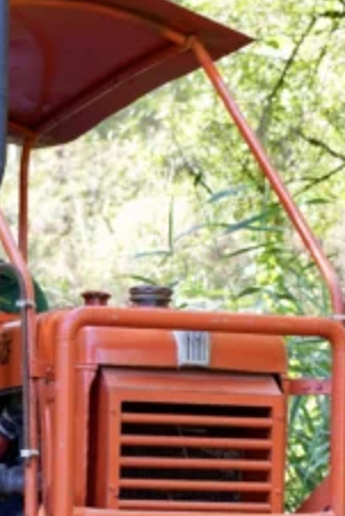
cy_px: 514
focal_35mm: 156
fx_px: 2239
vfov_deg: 13.0
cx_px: 27
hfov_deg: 8.8
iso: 250
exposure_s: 1/100
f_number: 4
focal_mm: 49
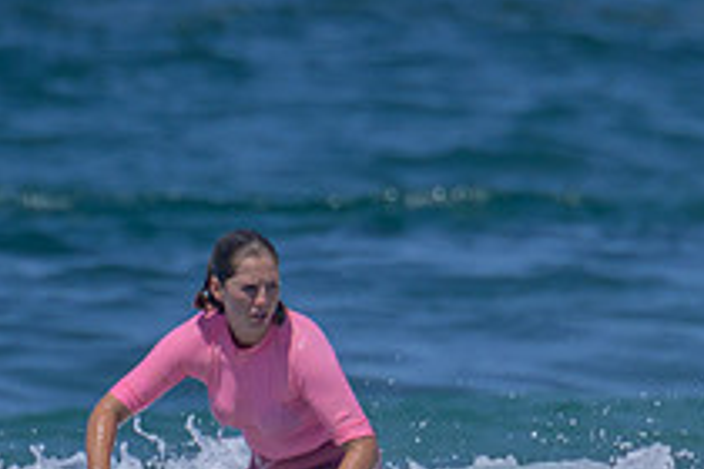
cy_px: 485
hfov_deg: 0.7
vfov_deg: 0.5
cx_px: 282
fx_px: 54243
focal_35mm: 2774
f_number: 11
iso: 560
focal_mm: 800
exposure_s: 1/2000
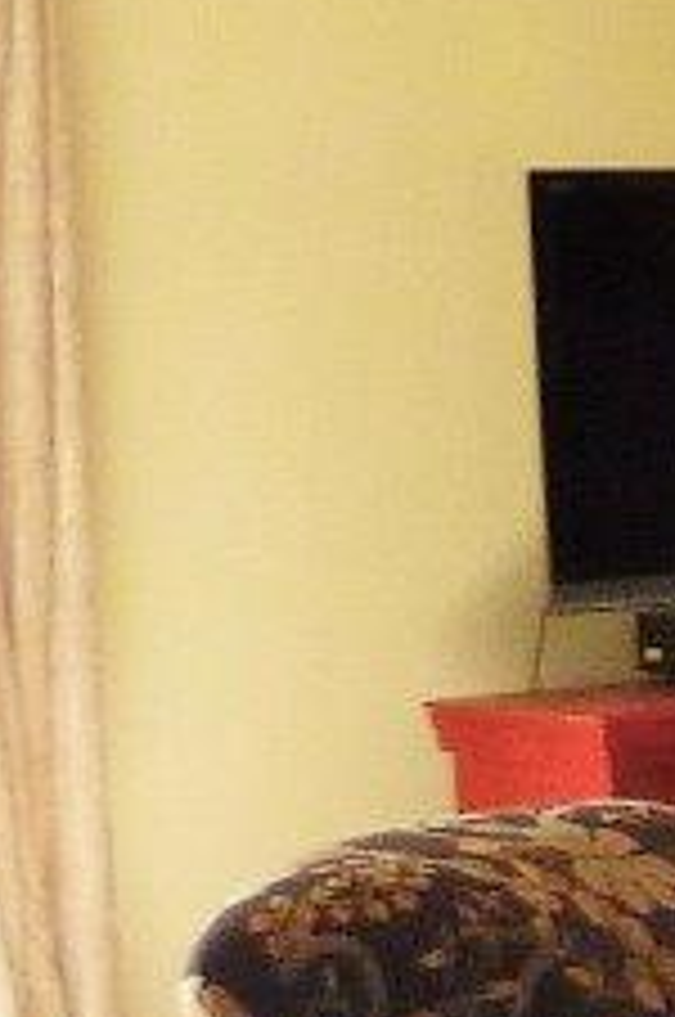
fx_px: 4683
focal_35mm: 166
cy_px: 850
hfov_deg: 6.8
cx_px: 2529
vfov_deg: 12.3
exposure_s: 1/30
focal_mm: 4.1
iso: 200
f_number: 3.3
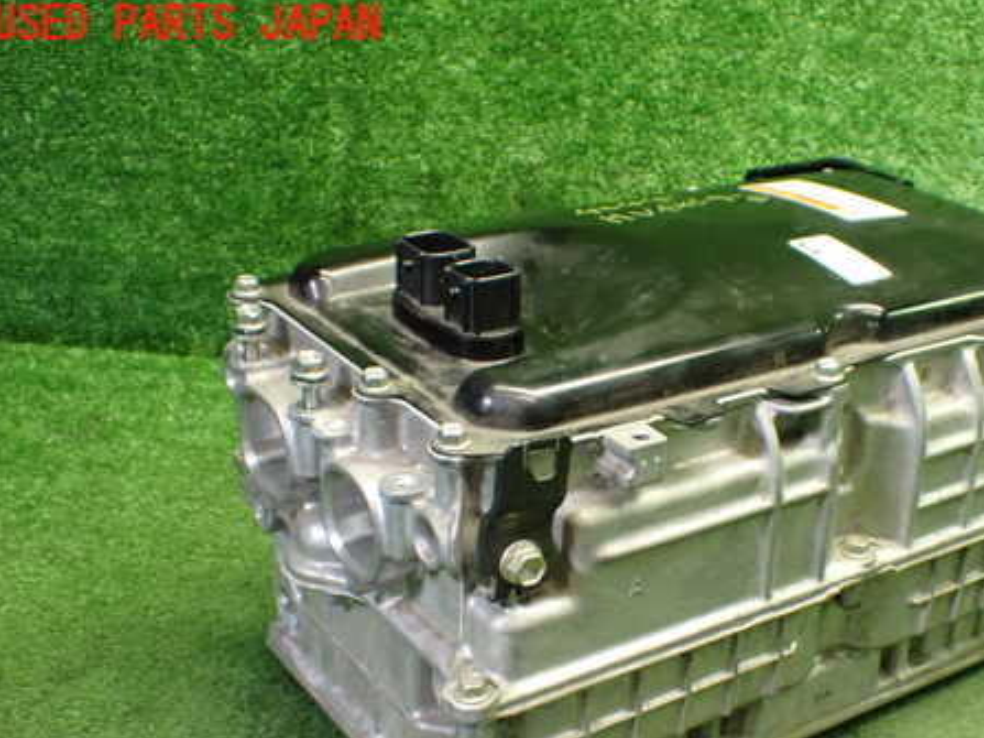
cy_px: 493
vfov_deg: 28.4
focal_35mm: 51
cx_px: 641
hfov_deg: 37.2
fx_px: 1449
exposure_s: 1/60
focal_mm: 6.83
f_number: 2.7
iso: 800
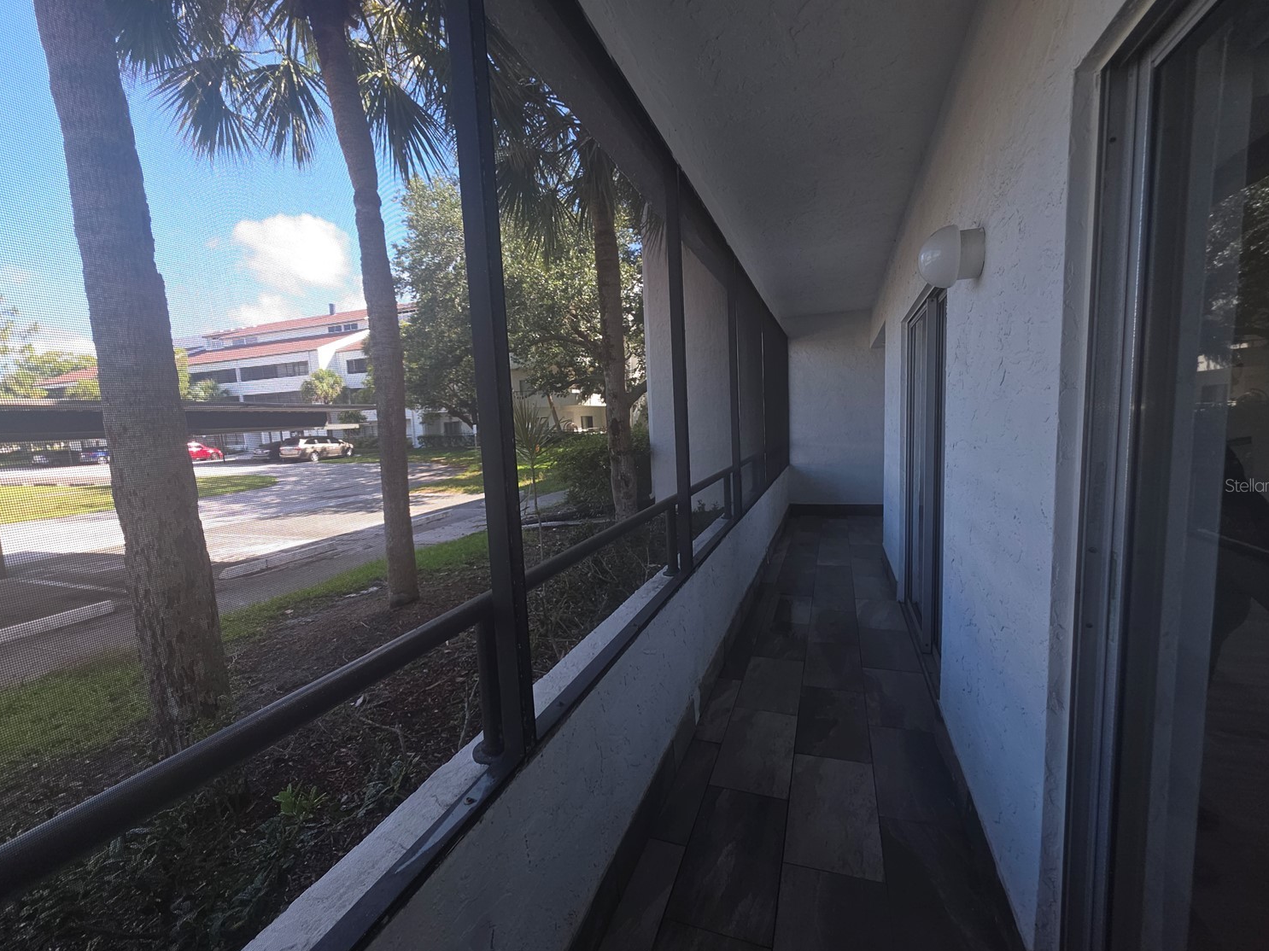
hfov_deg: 102.1
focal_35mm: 14
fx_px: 513
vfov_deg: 85.6
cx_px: 623
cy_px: 485
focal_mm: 2.2
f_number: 1.9
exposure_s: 1/120
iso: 20
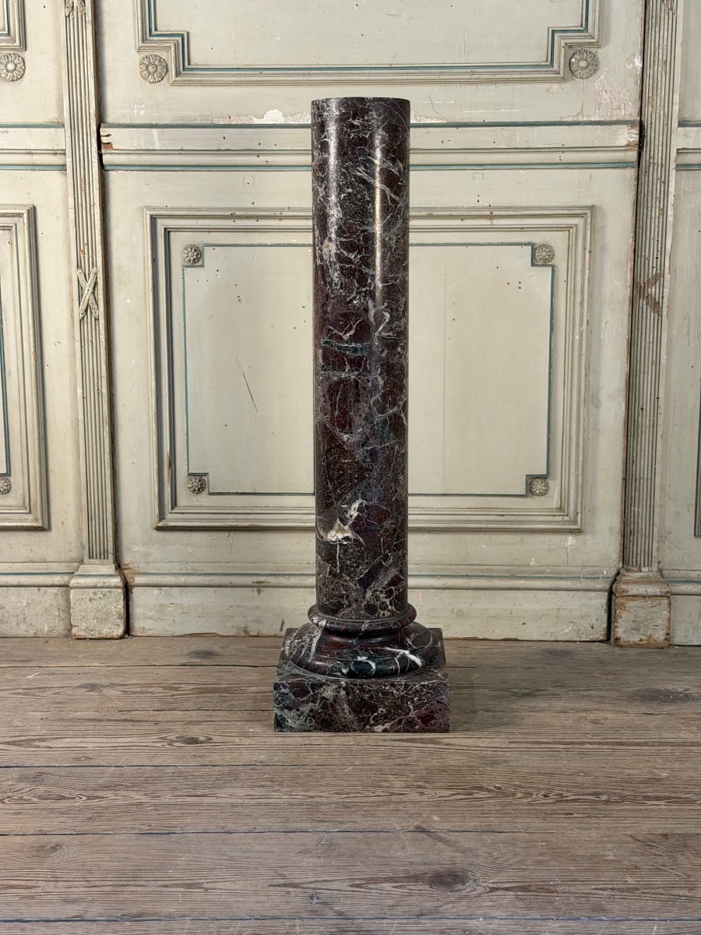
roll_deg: +0.1
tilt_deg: -10.1
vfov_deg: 39.7
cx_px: 350
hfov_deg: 30.3
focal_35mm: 48
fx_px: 1296
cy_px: 468
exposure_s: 1/50
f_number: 1.78
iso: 125
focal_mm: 6.76
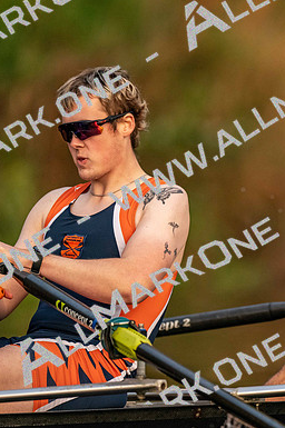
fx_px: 10765
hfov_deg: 1.5
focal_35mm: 905
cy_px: 214
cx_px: 246
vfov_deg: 2.3
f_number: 4
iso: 3200
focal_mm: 600
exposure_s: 1/2500
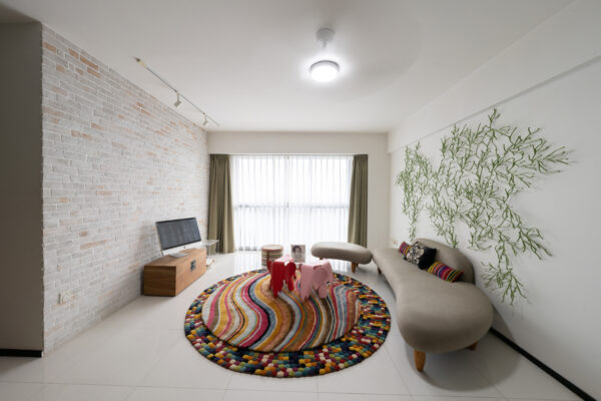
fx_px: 217
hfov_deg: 108.3
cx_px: 300
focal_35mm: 13
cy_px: 200
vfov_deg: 85.4
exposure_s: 1/5
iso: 100
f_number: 11
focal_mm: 13
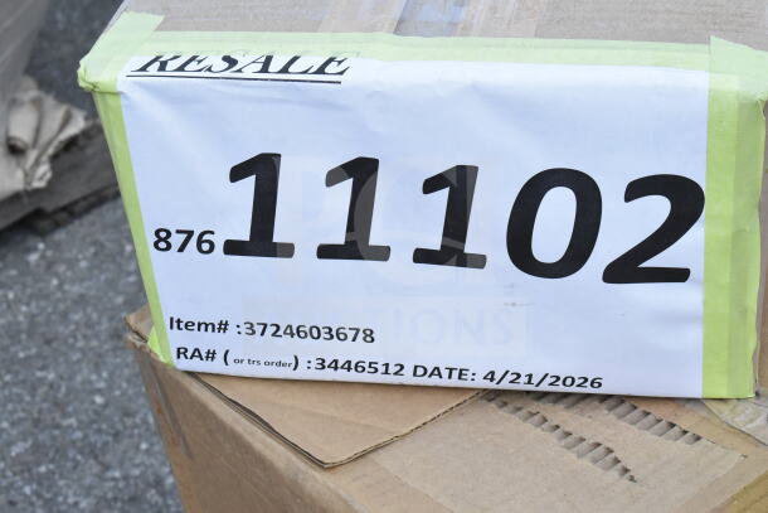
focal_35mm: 82
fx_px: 1760
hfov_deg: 24.6
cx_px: 384
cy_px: 256
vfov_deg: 16.6
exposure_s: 1/640
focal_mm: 55
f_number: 13
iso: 1600
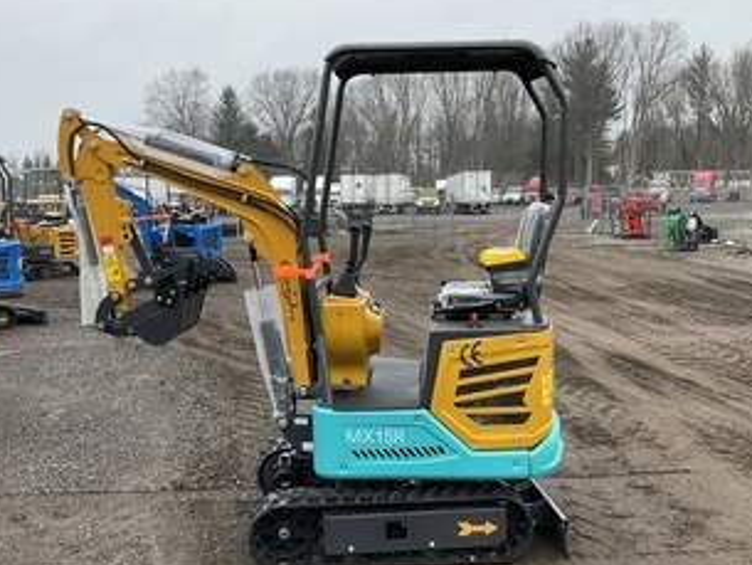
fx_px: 826
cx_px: 355
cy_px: 274
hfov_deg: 48.9
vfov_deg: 37.7
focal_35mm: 38
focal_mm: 3
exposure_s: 1/446
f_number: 1.8
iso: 25
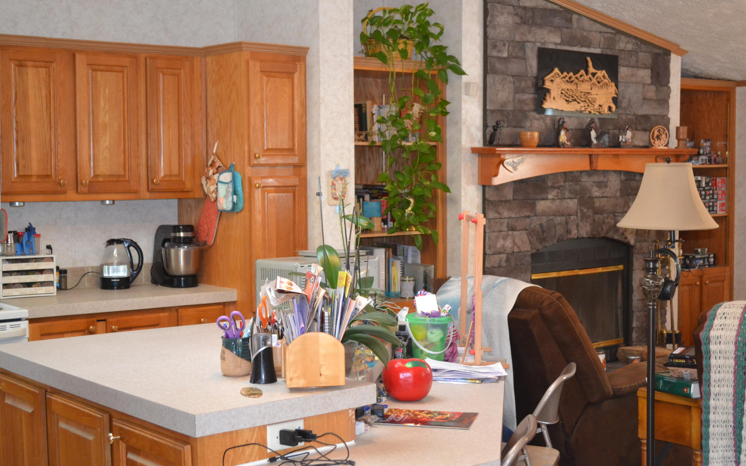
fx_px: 1078
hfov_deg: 38.2
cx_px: 376
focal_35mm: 53
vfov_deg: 24.4
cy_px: 243
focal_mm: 34
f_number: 5
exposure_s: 1/60
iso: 2000
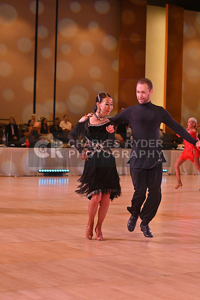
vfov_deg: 24.8
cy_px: 150
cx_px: 100
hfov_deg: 16.7
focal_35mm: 82
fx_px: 683
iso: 2000
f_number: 5
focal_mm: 82
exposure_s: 1/400
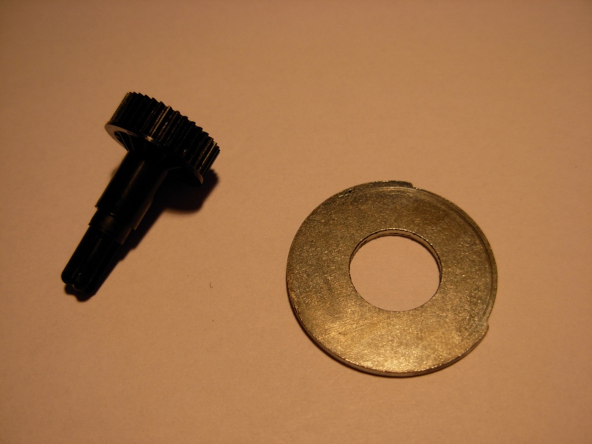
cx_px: 296
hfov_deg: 49.0
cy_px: 222
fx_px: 650
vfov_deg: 37.7
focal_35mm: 38
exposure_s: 1/50.7
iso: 79
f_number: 2.9
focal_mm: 6.3
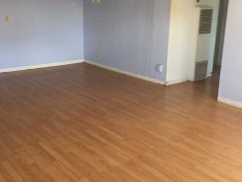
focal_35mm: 43
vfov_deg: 33.6
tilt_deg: -14.4
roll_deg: -0.3
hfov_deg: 43.7
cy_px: 84
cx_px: 106
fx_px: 301
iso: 32
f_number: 2.2
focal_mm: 4.15
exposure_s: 1/40
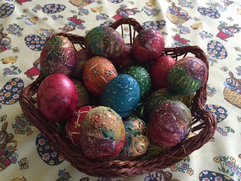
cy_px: 89
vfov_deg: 44.2
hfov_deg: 56.8
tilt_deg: -53.1
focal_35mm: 32
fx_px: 223
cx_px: 116
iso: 250
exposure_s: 1/33
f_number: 2.2
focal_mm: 4.15
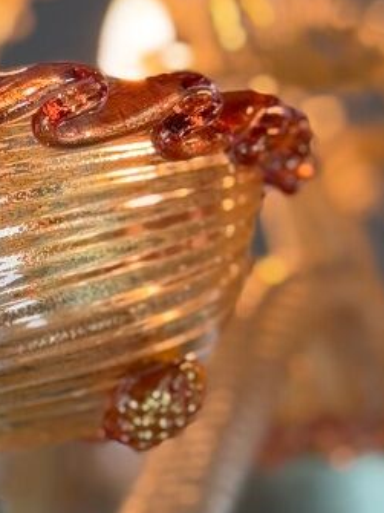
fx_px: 2546
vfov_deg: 11.5
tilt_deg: +7.5
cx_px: -31
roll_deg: +0.4
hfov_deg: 8.6
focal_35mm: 172
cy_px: 194
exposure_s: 1/100
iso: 64
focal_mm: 6.76
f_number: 1.78
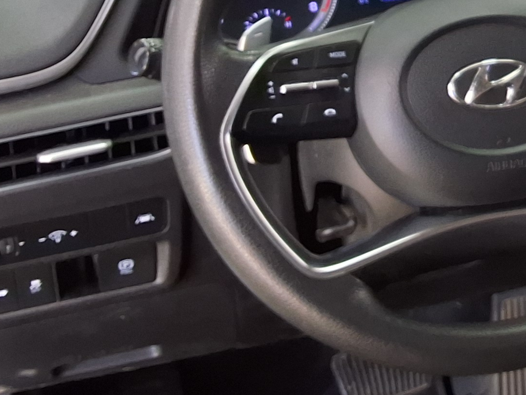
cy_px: -20
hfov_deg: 20.6
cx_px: 737
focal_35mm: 84
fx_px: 1276
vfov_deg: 17.1
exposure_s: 1/60
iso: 40
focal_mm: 2.91
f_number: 1.9
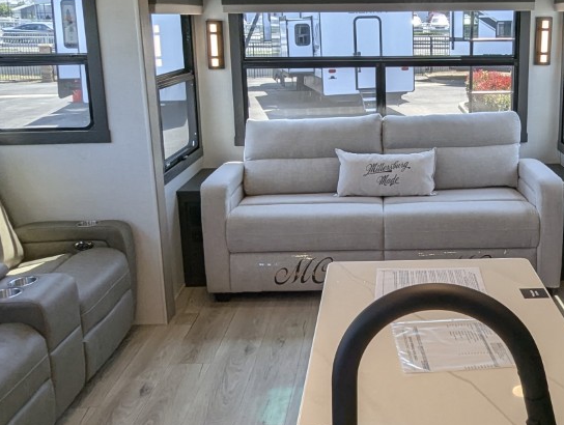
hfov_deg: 44.8
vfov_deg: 35.0
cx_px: 389
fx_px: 669
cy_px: 153
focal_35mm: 41
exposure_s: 1/172
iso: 67
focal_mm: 2.35
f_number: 2.2
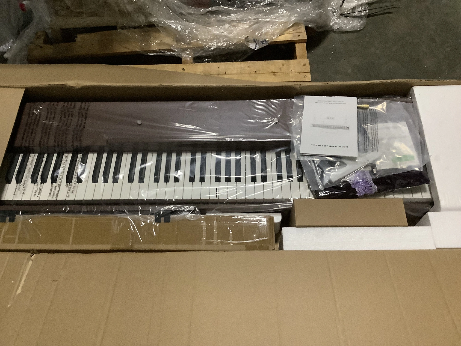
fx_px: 413
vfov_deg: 45.4
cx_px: 230
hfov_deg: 58.4
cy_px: 173
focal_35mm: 31
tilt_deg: -62.6
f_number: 2.4
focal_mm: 3.3
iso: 250
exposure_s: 1/60
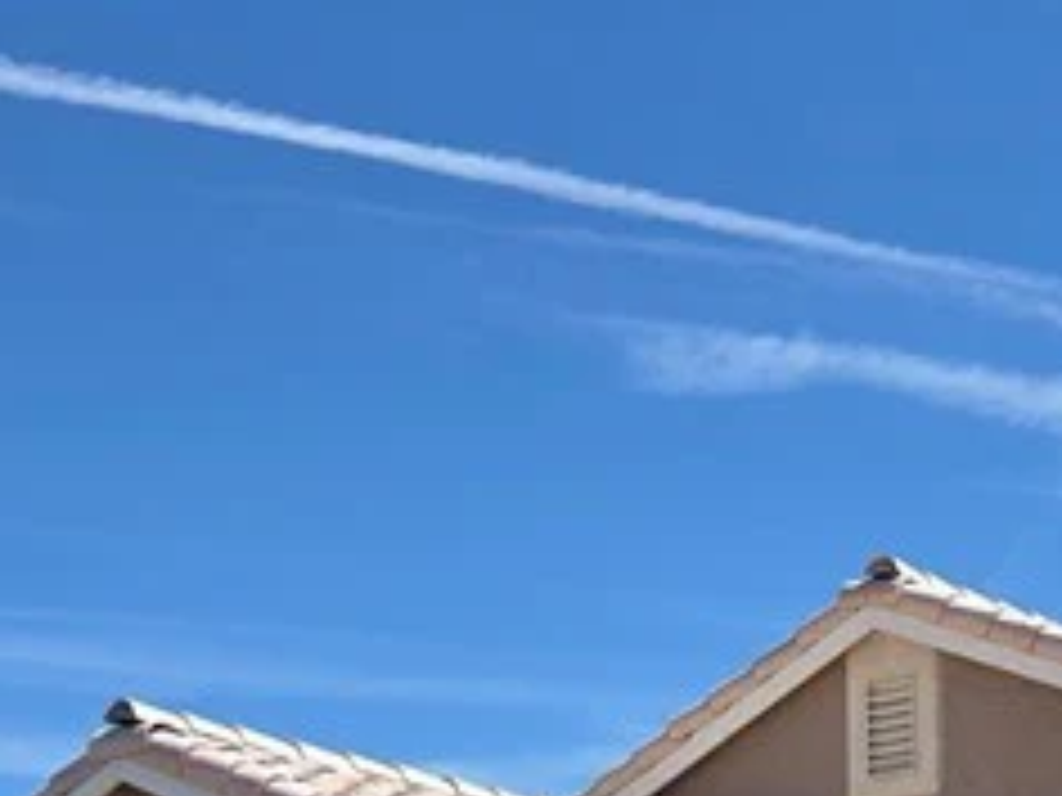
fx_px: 3068
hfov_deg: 19.4
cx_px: 896
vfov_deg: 13.6
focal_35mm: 100
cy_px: 1327
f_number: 1.8
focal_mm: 5.4
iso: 80
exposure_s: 1/4663
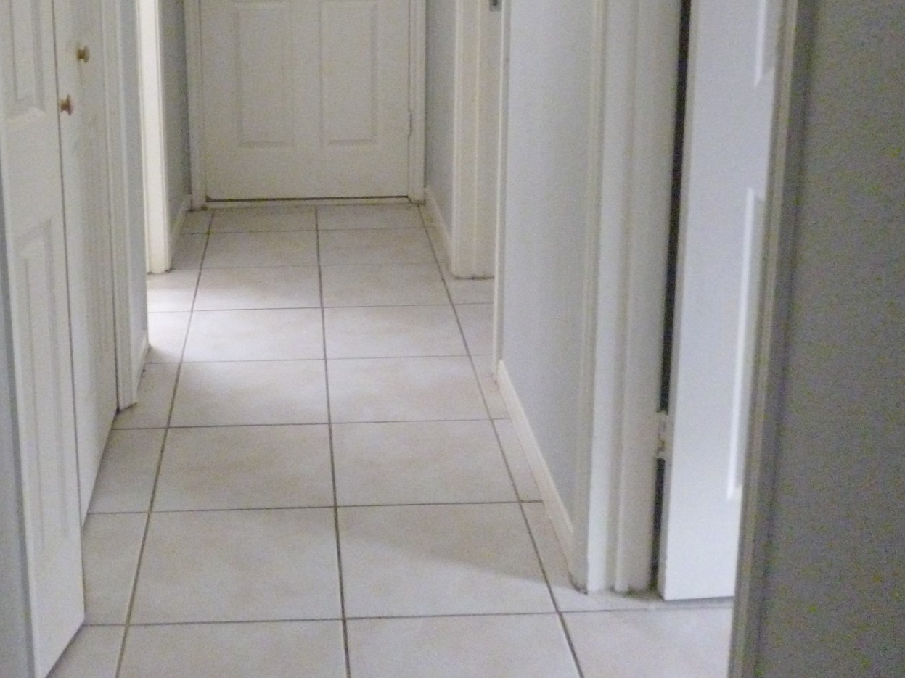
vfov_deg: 30.8
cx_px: 322
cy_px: 140
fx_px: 1203
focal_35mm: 46
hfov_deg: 40.9
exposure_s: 1/30
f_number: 3.1
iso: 800
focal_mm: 5
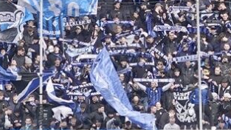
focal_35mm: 616
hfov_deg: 3.5
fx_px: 3773
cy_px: -14
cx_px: 308
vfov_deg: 2.0
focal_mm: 42.08
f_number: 4
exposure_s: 1/125
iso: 100
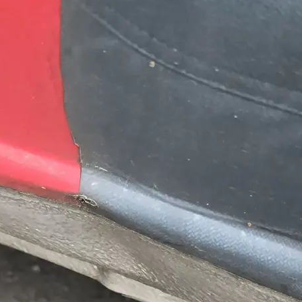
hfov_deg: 20.1
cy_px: 273
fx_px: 849
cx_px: 105
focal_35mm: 86
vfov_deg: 19.8
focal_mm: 6.3
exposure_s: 1/100
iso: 160
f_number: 1.7
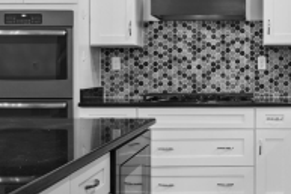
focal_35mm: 62
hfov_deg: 31.1
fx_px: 502
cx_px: 251
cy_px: 104
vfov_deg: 21.9
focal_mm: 16
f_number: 11
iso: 400
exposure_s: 1/1.25
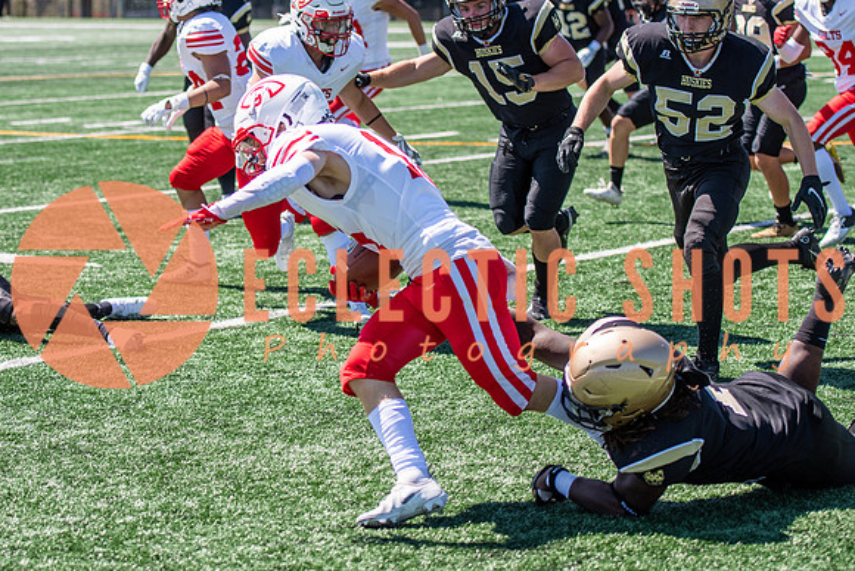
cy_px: 251
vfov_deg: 11.6
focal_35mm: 118
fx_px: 2796
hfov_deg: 17.4
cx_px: 376
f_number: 2.8
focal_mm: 70
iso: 160
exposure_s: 1/1600
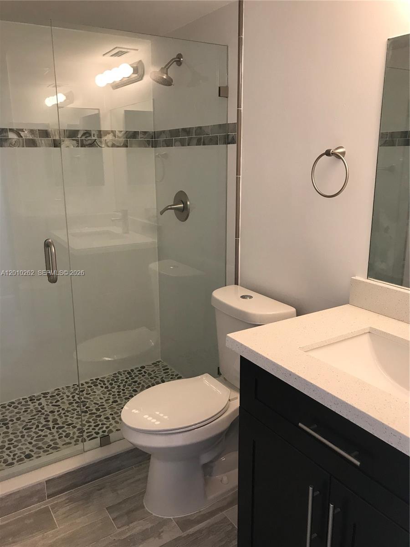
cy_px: 274
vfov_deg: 63.4
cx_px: 205
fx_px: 442
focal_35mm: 28
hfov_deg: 49.7
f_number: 1.8
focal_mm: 3.99
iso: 20
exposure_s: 1/30
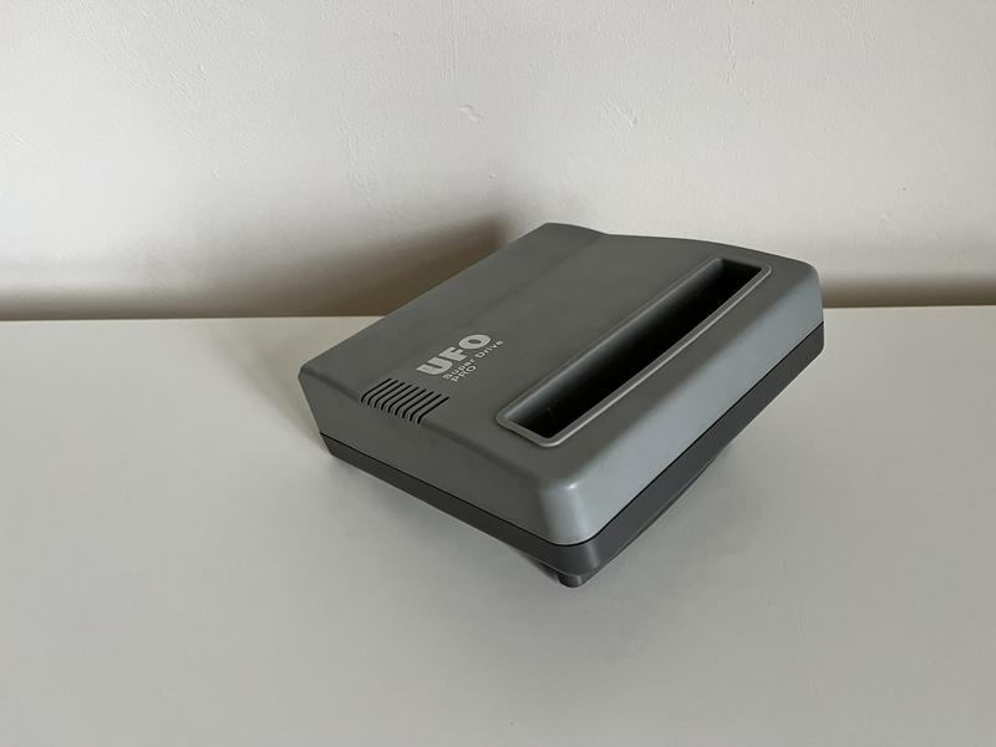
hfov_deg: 67.3
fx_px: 748
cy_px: 374
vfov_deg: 53.1
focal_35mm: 26
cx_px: 498
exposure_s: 1/60
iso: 400
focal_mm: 5.1
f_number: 1.6
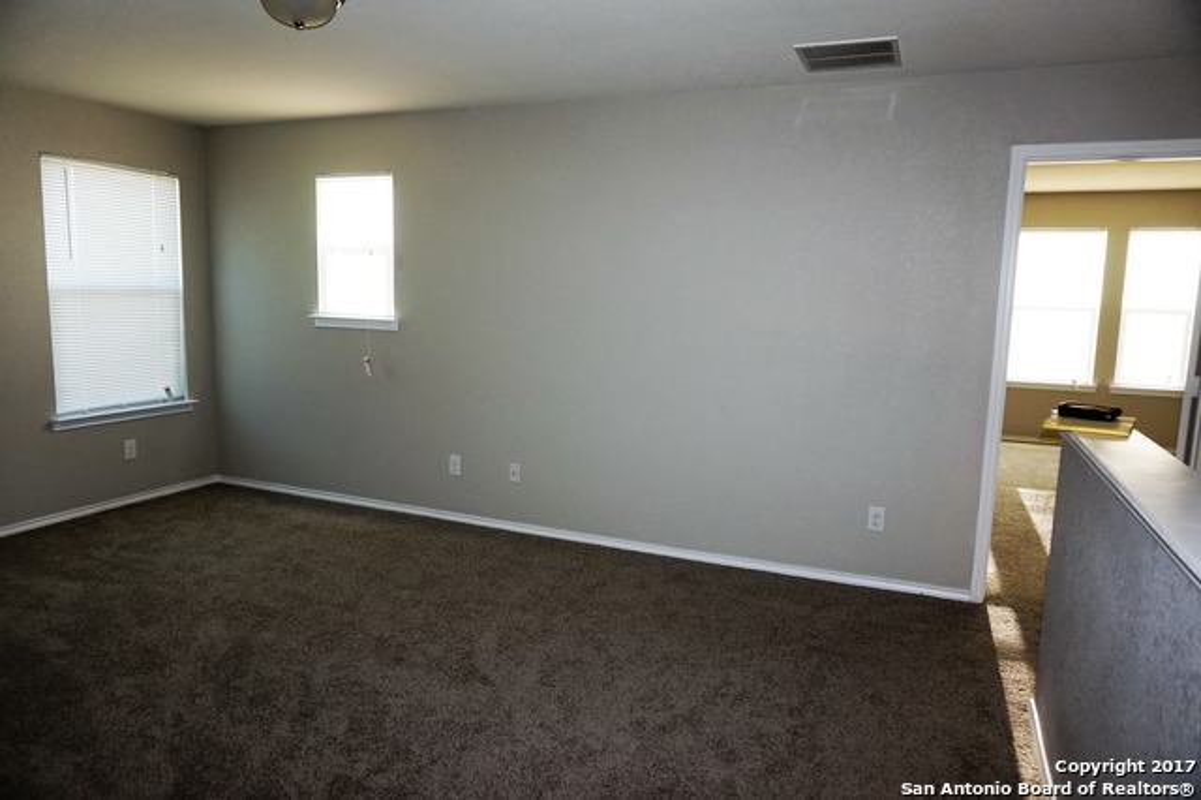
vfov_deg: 53.1
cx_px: 600
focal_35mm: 24
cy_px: 400
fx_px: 800
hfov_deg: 73.8
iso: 800
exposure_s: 1/160
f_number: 3.5
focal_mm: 16
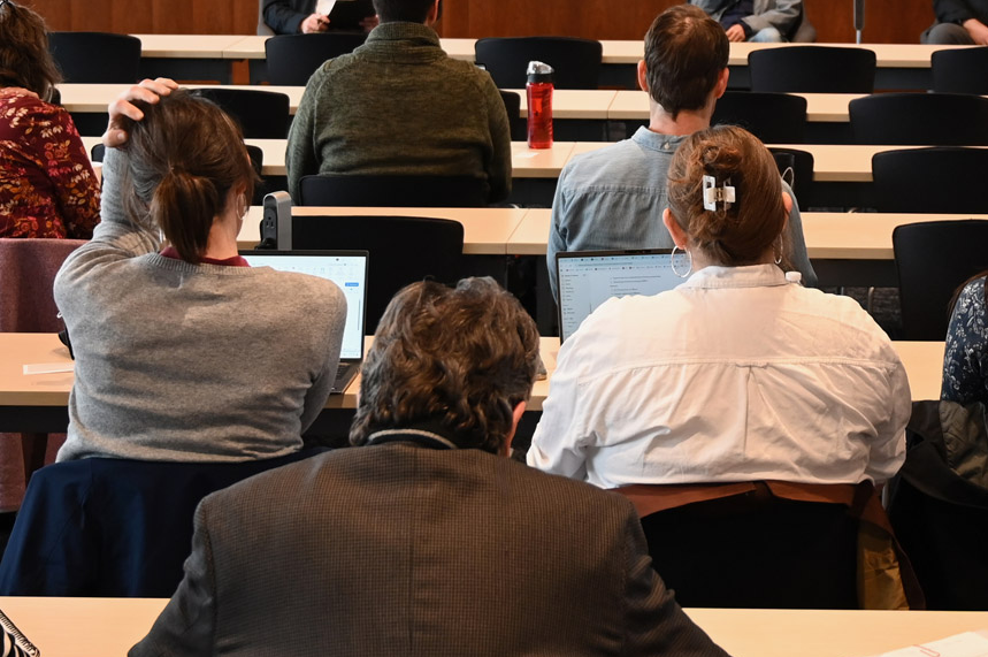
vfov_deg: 13.8
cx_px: 840
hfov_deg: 20.5
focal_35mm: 98
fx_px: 2687
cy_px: 63
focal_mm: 35
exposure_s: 1/100
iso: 800
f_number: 4
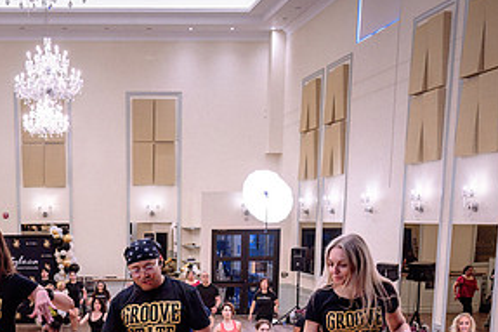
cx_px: 107
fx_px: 816
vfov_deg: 21.4
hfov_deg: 33.1
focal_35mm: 59
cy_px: 395
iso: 1600
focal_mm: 24
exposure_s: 1/160
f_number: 4
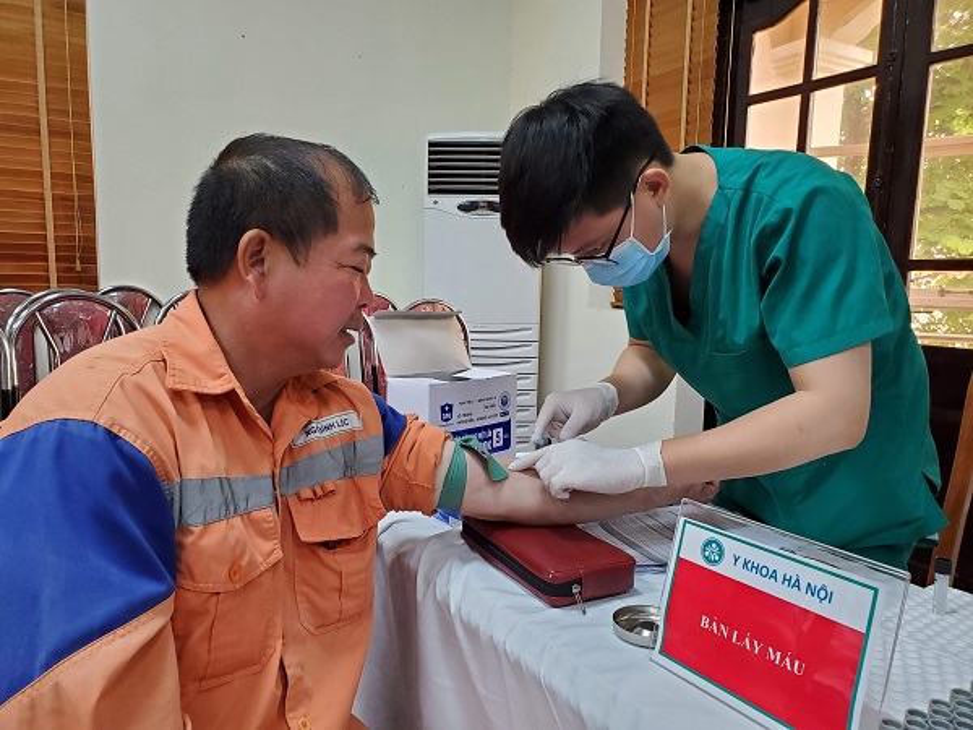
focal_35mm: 26
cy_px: 365
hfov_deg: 67.3
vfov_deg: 53.1
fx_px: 731
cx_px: 486
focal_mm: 4.3
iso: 320
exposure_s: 1/50
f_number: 2.4
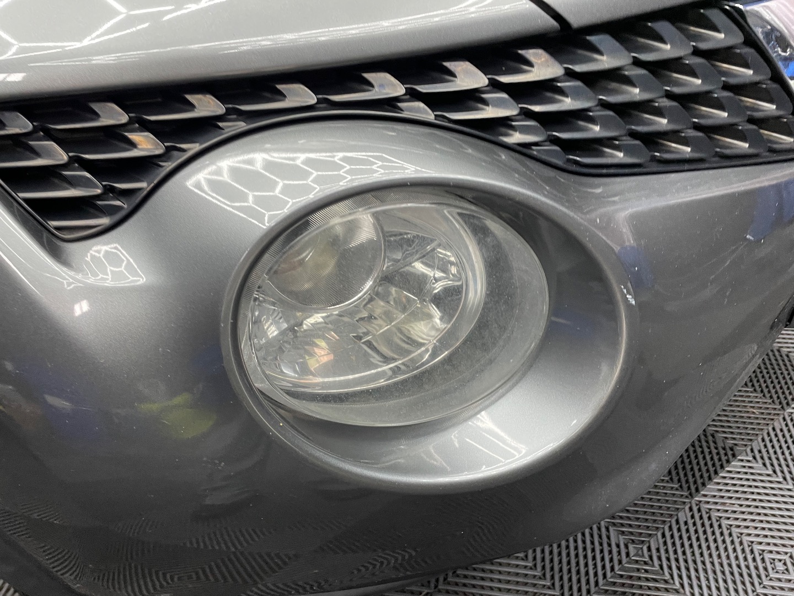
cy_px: 298
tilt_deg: -39.1
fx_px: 596
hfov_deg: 67.3
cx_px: 397
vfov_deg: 53.1
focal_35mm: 26
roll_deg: +7.6
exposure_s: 1/60
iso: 160
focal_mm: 4.2
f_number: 1.6
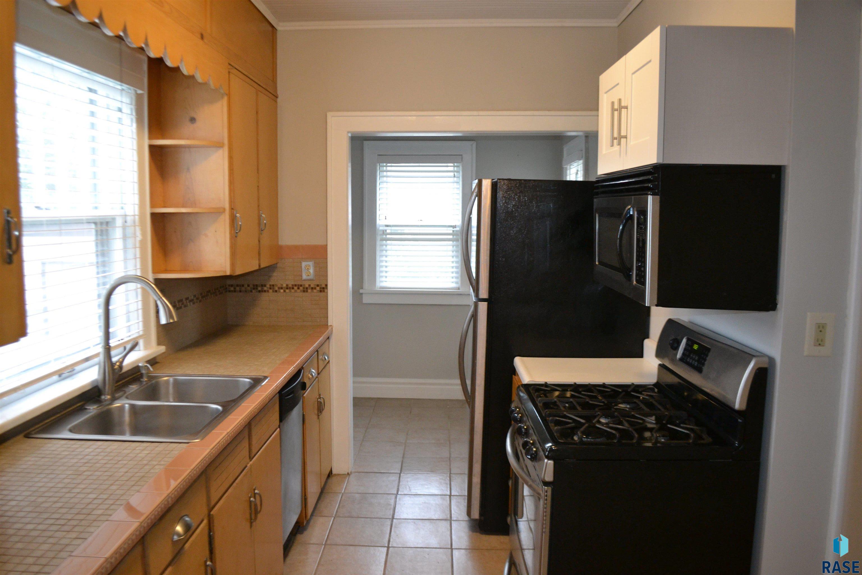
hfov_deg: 67.4
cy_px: 288
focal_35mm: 27
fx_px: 646
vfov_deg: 47.9
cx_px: 431
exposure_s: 1/60
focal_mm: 18
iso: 1100
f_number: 3.5
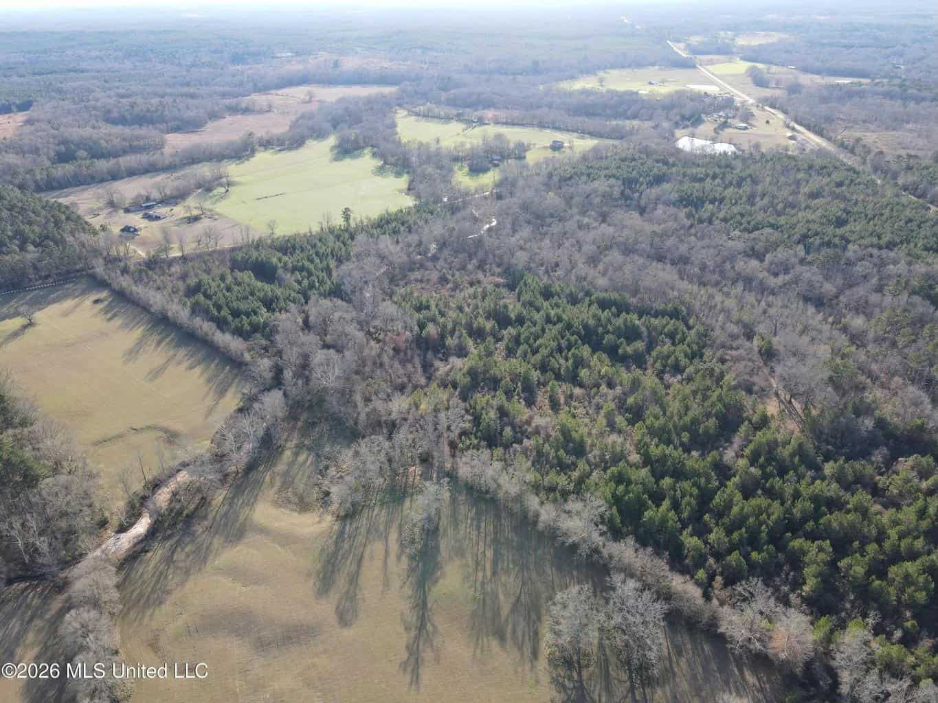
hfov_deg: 71.6
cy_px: 352
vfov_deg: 56.8
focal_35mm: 24
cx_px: 469
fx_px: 650
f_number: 2.8
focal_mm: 4.5
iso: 100
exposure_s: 1/125
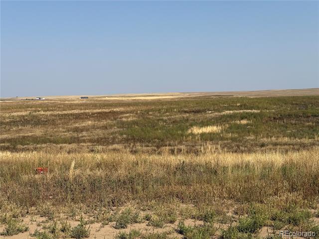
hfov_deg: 39.7
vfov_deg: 30.3
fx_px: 442
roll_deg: +0.7
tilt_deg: -3.6
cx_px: 160
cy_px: 120
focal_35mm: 48
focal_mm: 6.76
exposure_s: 1/7874
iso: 64
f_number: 1.78
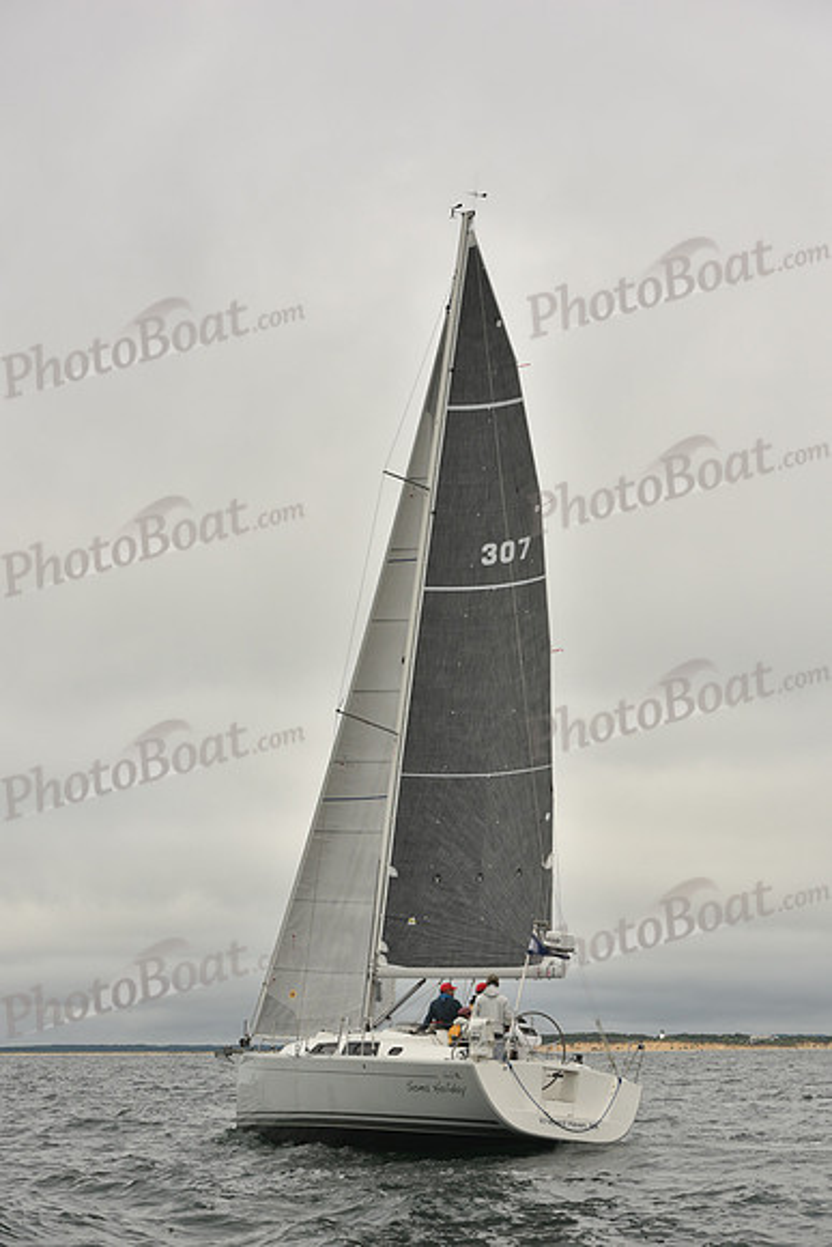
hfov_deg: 19.5
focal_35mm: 70
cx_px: 416
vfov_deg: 28.8
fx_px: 2425
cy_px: 624
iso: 320
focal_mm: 70
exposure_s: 1/800
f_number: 9
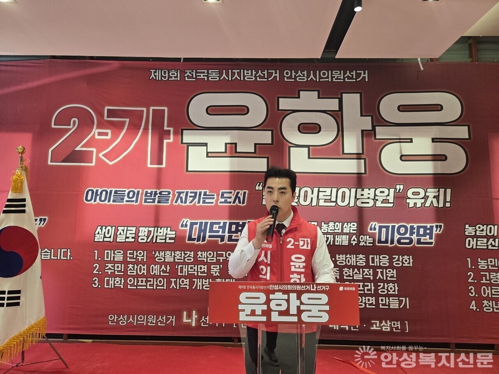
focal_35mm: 23
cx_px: 250
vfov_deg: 58.9
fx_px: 332
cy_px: 187
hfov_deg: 73.9
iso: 160
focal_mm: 5.4
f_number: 1.8
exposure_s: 1/120
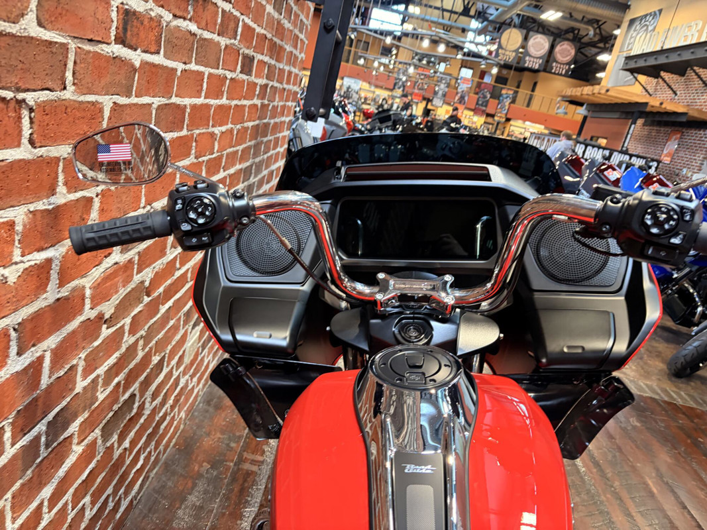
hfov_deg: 67.3
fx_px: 531
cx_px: 354
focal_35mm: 26
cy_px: 265
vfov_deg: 53.1
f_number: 1.6
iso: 250
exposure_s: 1/60
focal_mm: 5.96
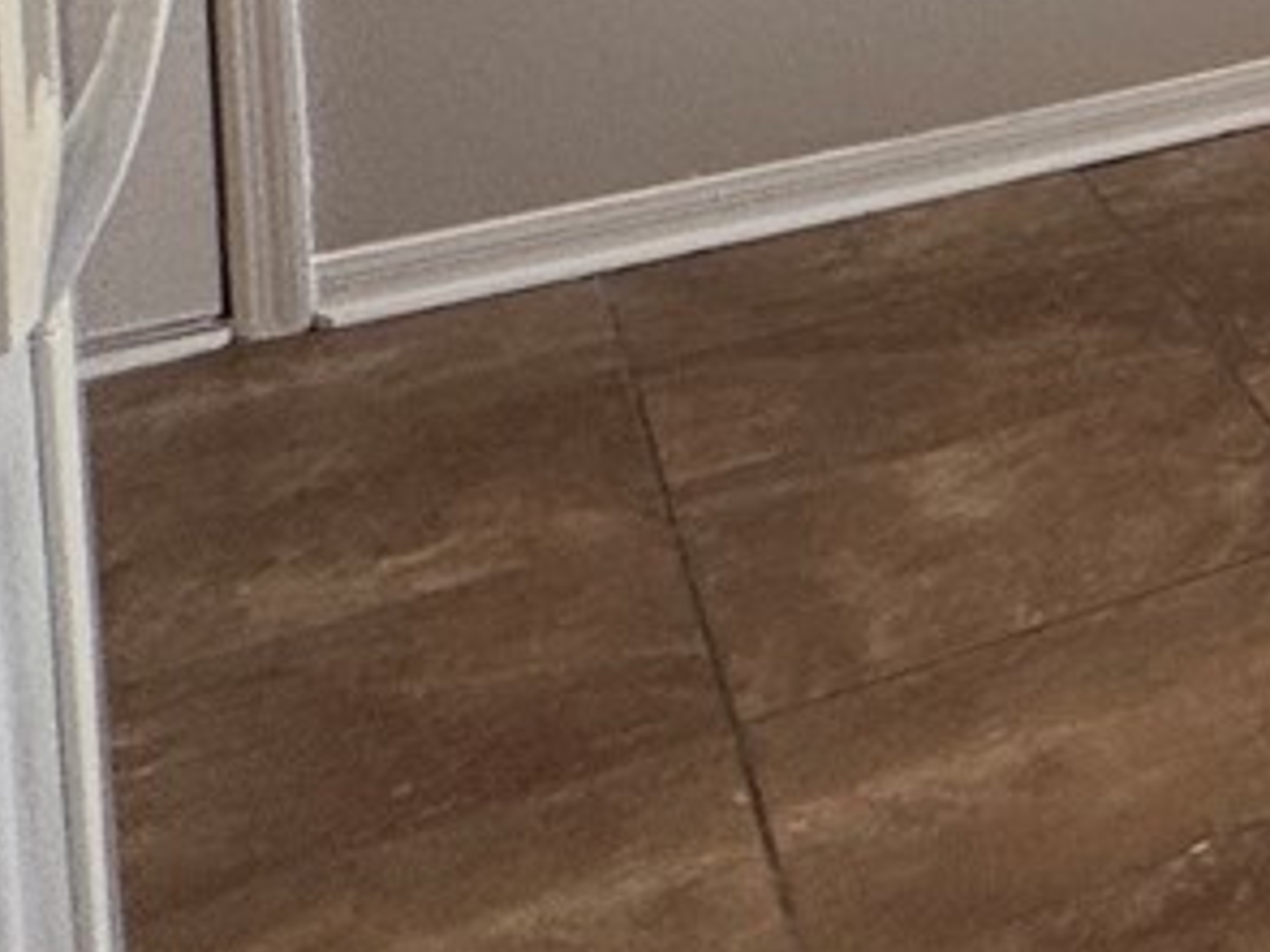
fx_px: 2787
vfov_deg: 16.3
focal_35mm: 76
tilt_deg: -3.6
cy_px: -754
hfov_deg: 15.3
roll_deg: -0.3
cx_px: 3005
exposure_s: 1/126
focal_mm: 2.22
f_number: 2.2
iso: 40
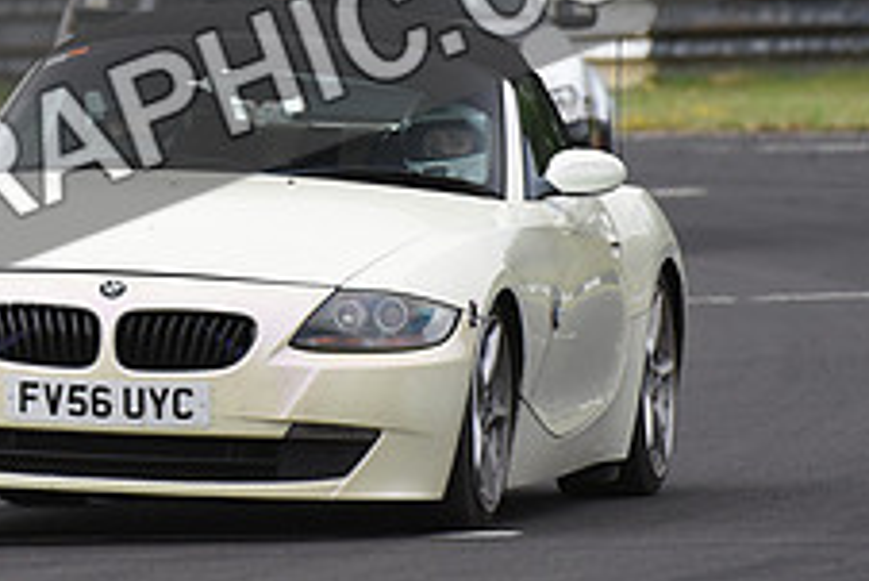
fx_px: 24757
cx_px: 38
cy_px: 37
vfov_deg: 1.3
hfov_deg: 2.0
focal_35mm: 1025
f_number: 6.3
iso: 1600
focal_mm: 400
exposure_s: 1/1000
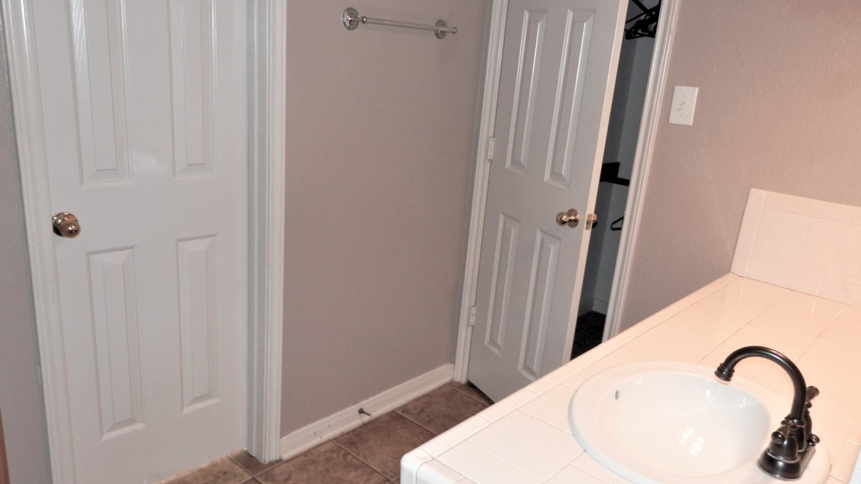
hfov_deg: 67.9
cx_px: 424
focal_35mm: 28
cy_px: 260
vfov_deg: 41.5
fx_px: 639
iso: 100
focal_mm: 4.5
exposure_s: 1/30
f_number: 3
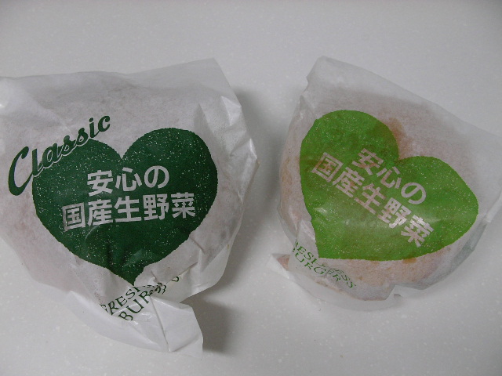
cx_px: 251
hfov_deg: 49.0
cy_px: 188
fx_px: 551
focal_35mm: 38
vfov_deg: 37.7
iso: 100
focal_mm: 5.8
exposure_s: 1/22.3
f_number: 3.5
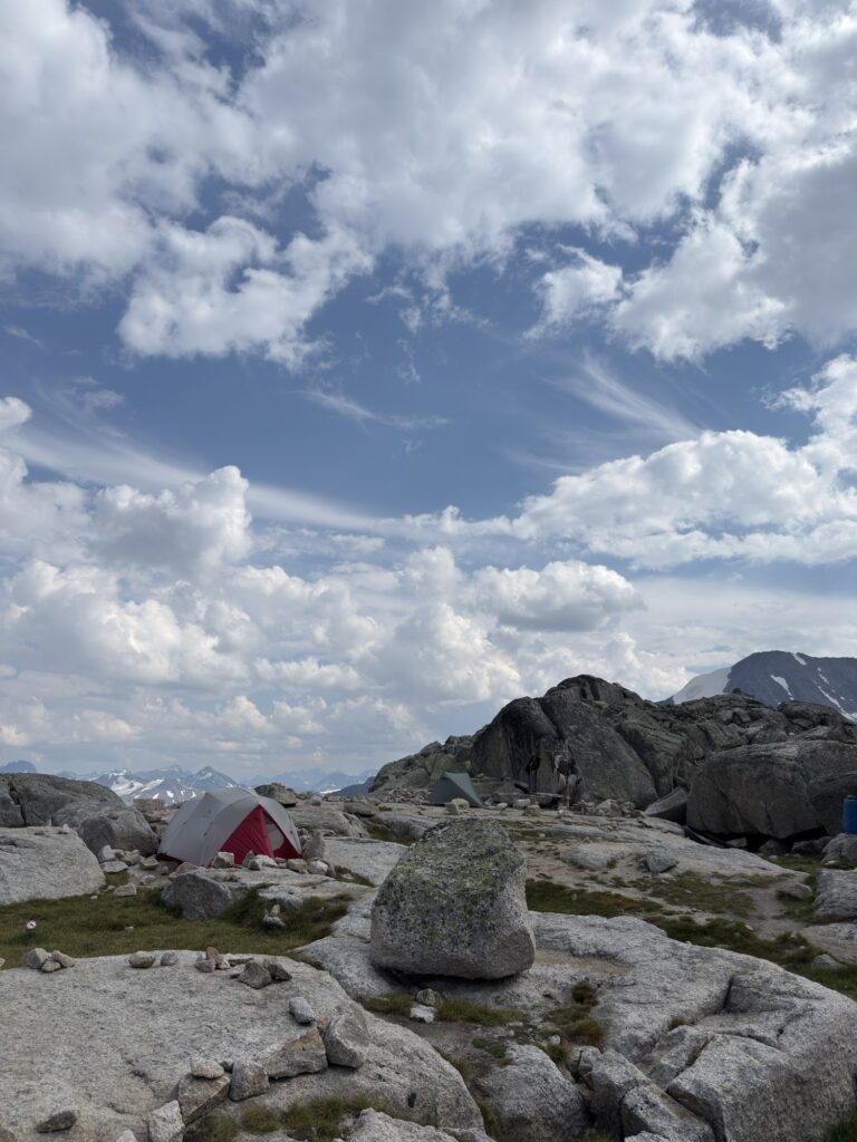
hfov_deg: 56.8
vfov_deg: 71.6
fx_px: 792
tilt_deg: +15.3
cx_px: 428
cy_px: 571
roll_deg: -0.9
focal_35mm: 24
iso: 64
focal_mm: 6.76
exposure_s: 1/9615
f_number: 1.78
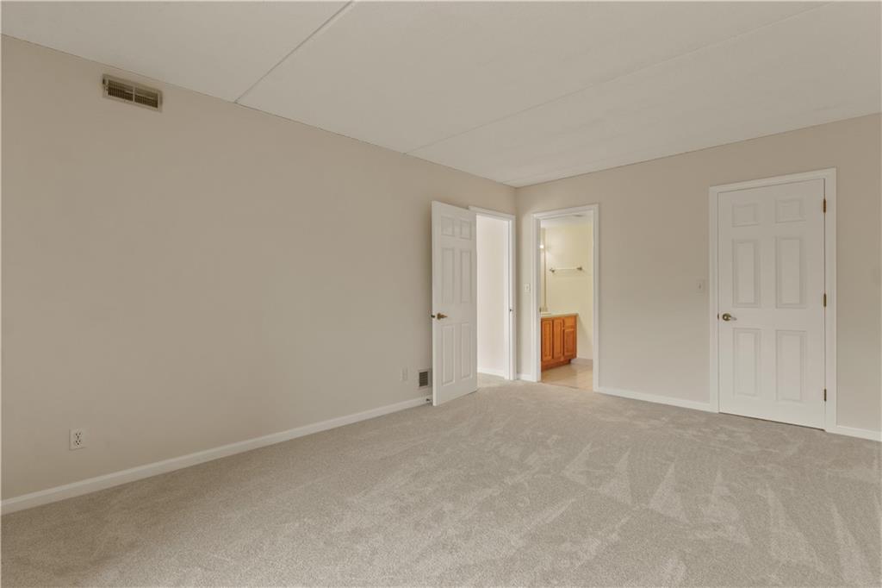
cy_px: 294
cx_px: 441
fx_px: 404
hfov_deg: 95.0
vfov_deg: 72.0
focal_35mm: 16
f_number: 7.1
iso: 320
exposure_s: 1/5
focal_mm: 11
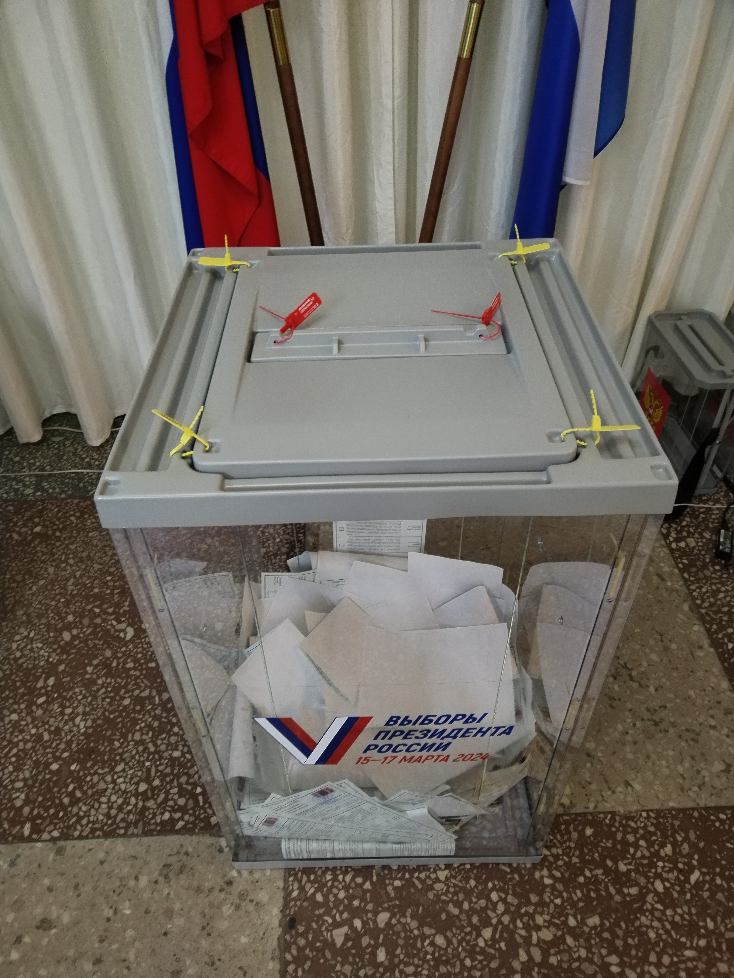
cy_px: 489
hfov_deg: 53.1
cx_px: 367
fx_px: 735
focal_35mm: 26
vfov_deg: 67.3
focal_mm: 4.75
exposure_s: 1/33.3
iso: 577
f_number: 1.8
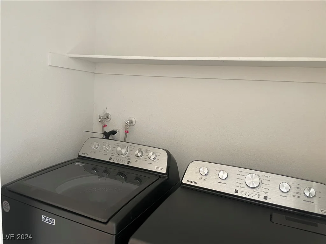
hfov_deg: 67.3
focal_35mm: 26
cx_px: 163
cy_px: 122
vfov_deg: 53.1
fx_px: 245
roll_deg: -3.4
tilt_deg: -7.6
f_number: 1.6
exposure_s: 1/60
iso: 200
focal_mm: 4.2
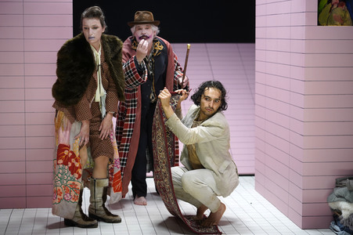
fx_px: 833
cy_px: 118
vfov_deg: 16.0
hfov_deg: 23.9
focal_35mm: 85
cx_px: 176
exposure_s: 1/160
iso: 1600
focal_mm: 85
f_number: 2.2
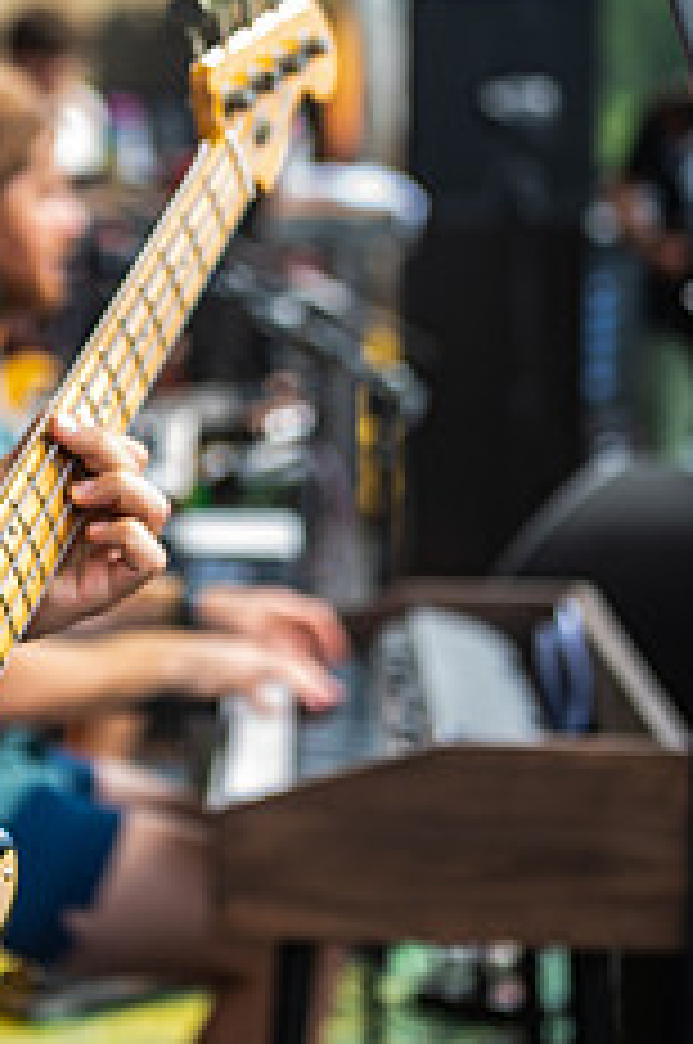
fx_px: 3938
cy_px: 279
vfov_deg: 15.0
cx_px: 112
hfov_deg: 10.0
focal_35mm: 136
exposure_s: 1/400
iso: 400
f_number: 2.8
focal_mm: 70
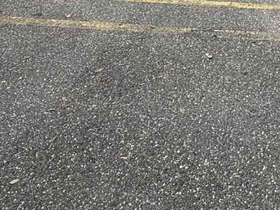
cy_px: -166
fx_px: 420
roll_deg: -0.4
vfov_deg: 20.3
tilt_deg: +2.3
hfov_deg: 33.9
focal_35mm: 52
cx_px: 274
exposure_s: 1/1572
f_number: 2.2
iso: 50
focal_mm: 2.22
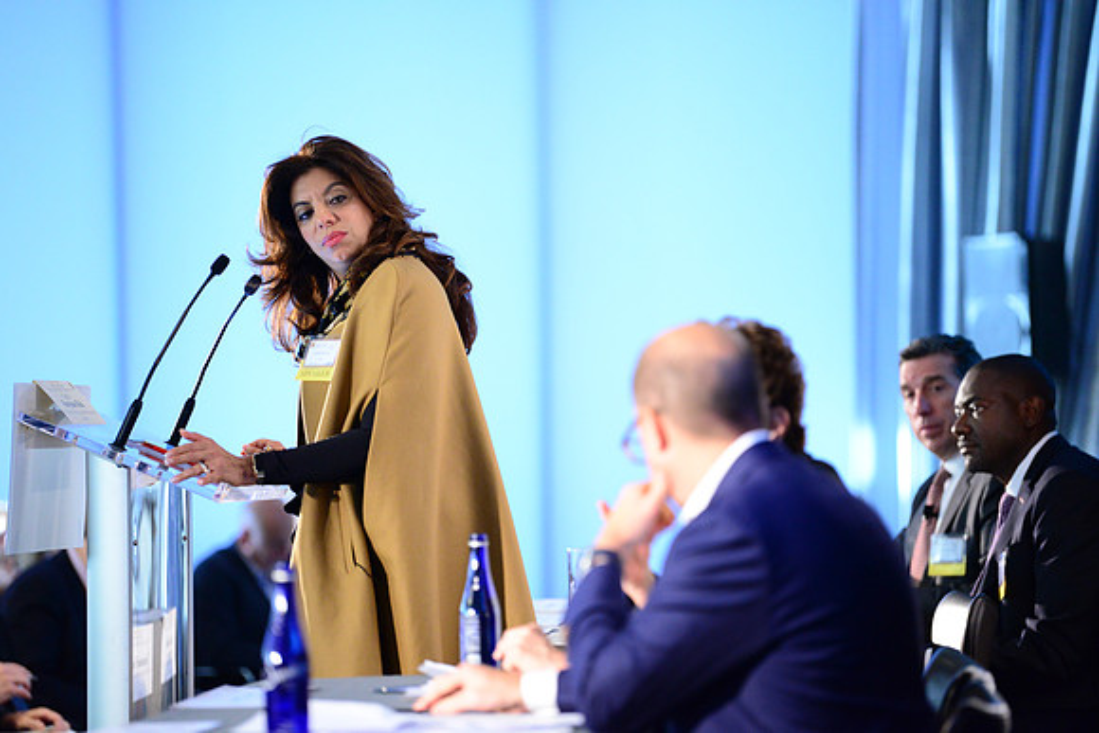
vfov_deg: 8.1
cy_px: 366
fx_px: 5191
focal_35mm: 170
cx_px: 550
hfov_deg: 12.1
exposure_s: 1/125
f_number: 2.8
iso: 4000
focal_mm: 170
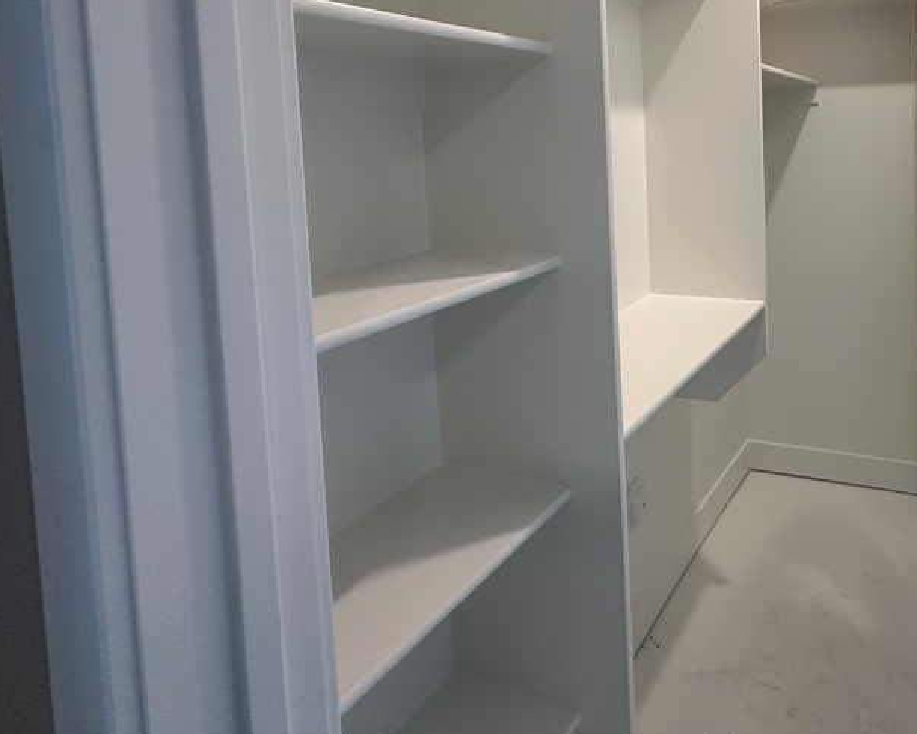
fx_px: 625
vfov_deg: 57.2
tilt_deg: -2.1
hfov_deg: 65.7
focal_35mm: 23
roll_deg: +1.5
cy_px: 166
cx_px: 739
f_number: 2.2
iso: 200
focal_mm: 2.22
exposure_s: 1/120
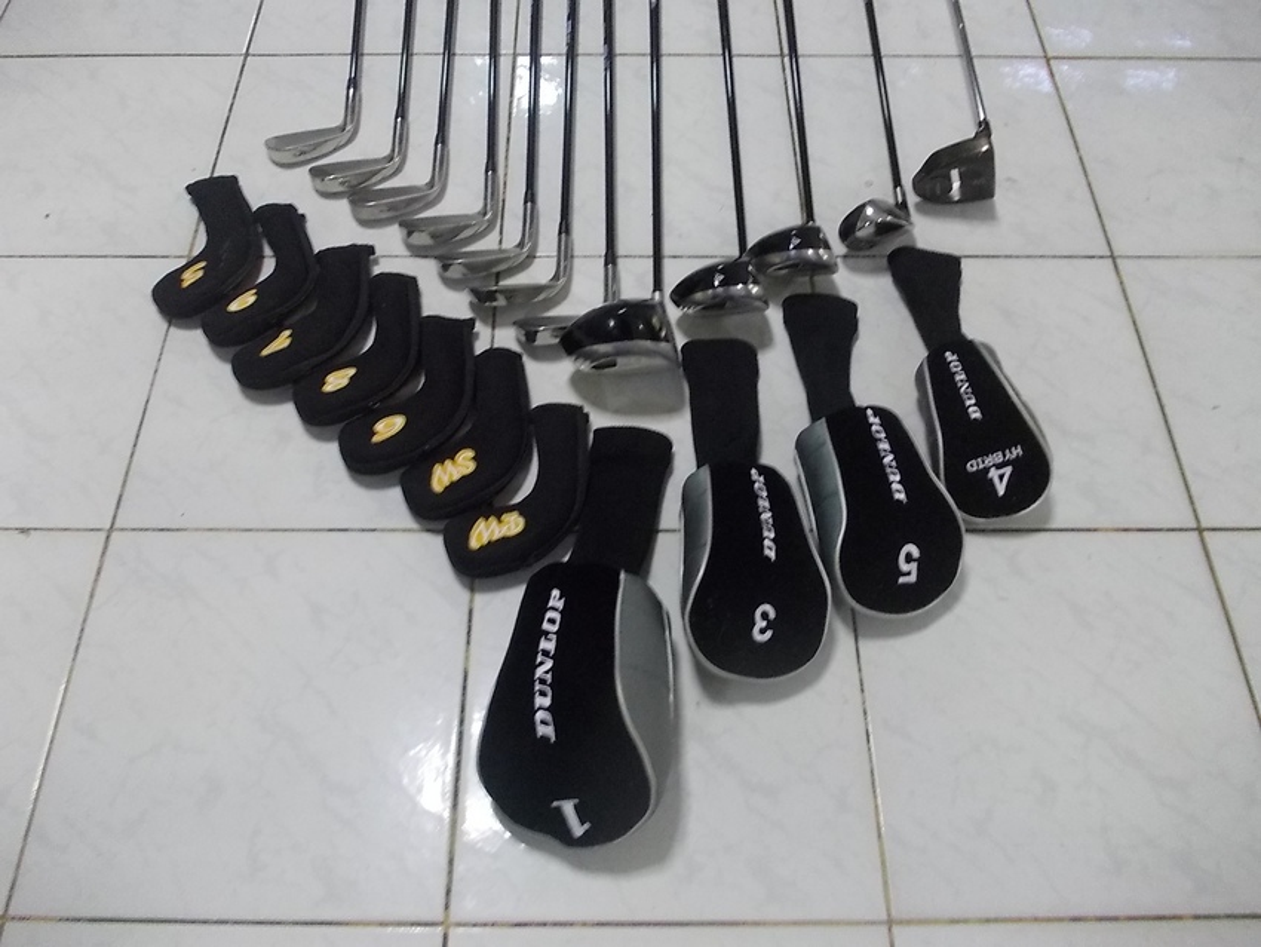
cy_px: 474
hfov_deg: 63.4
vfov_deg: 49.8
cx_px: 630
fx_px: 1020
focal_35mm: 28
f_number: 2.7
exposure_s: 1/5
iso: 200
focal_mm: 4
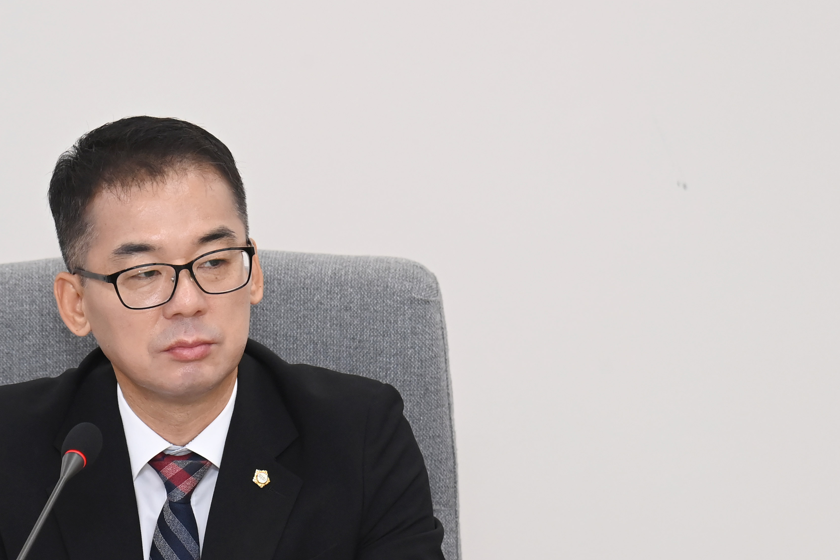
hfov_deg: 10.2
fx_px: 4690
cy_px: 468
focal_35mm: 201
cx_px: 208
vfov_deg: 6.8
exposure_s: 1/250
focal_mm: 120
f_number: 6.3
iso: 2000
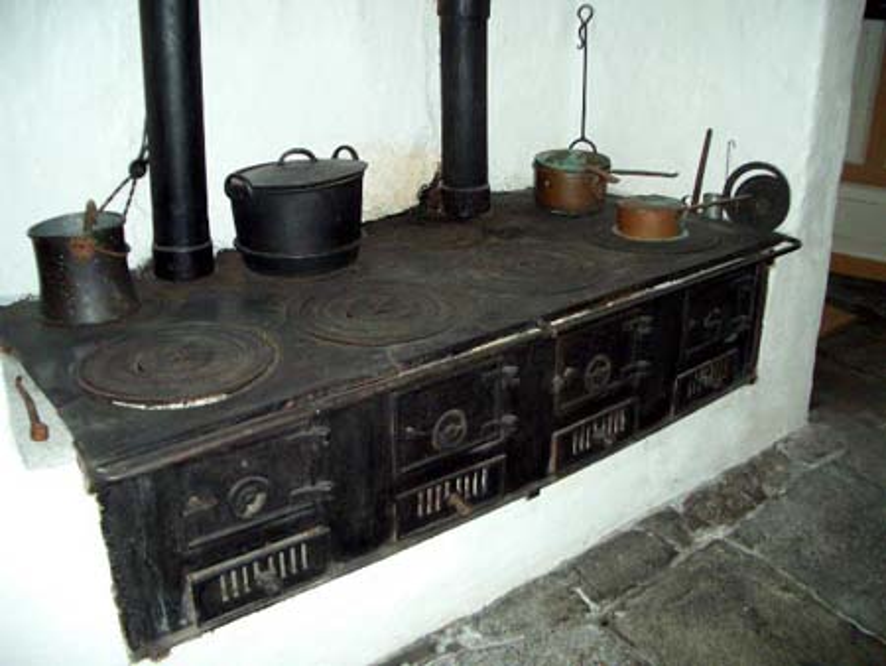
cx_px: 443
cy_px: 333
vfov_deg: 40.7
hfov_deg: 52.6
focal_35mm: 35
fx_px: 896
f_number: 2.6
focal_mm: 5.8
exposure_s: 1/60
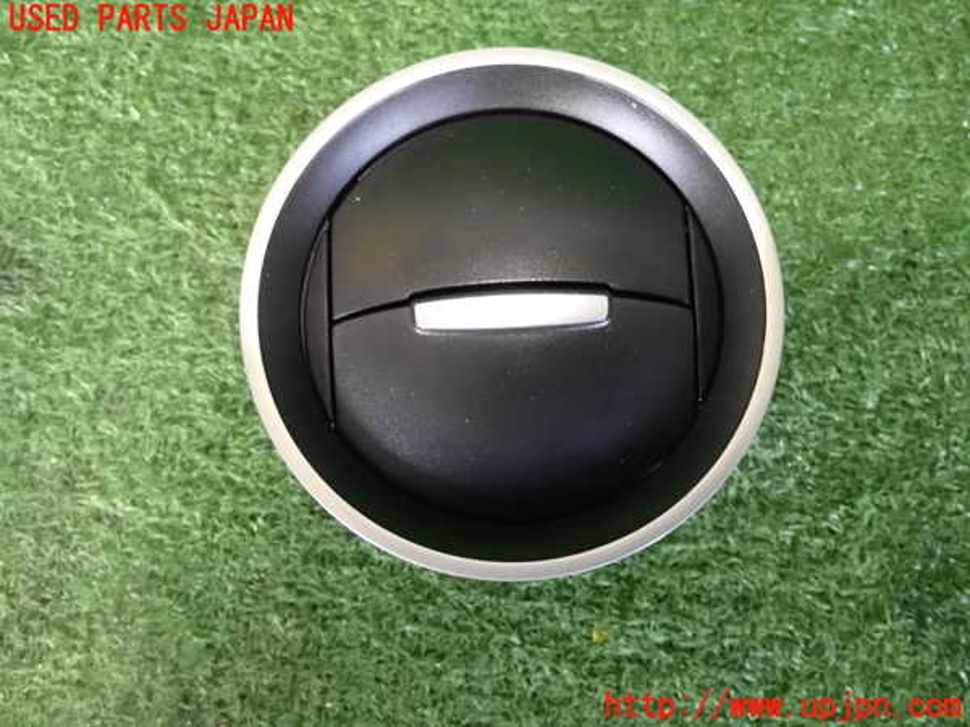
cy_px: 364
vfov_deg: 30.9
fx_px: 1317
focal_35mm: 47
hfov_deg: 40.4
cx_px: 485
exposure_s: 1/40
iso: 1600
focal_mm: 8.4
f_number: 3.1
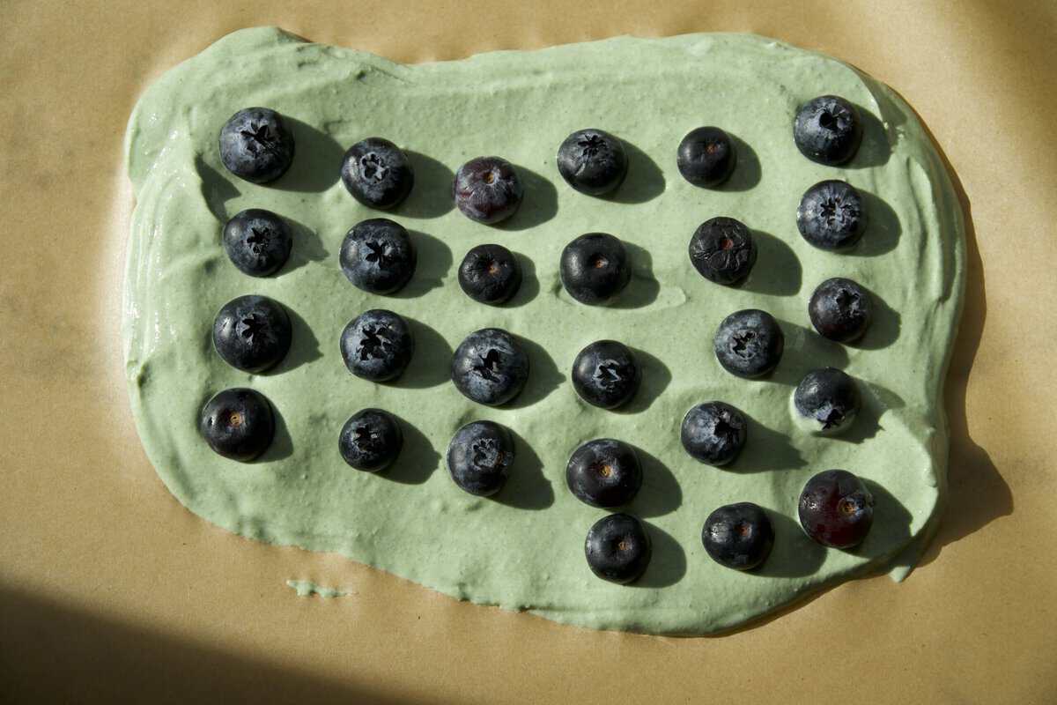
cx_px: 528
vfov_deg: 22.1
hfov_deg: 32.6
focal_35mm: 62
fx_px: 1806
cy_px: 352
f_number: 4.5
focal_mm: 41
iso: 100
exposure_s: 1/640
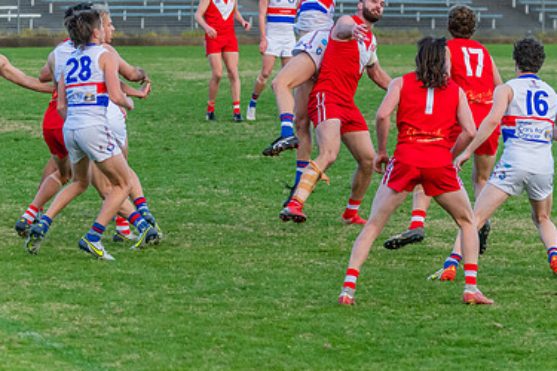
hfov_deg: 7.0
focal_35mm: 296
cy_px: 61
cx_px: 370
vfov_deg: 4.6
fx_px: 4579
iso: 2000
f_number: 5
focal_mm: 150
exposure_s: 1/1600
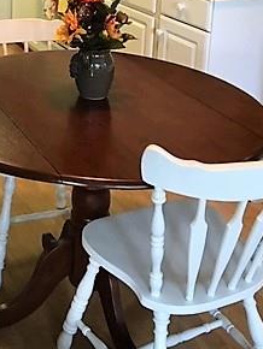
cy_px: 22
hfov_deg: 22.3
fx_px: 647
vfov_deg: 28.8
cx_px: 12
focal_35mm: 64
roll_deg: -1.1
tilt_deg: -13.0
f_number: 2.2
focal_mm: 4.15
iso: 160
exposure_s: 1/30
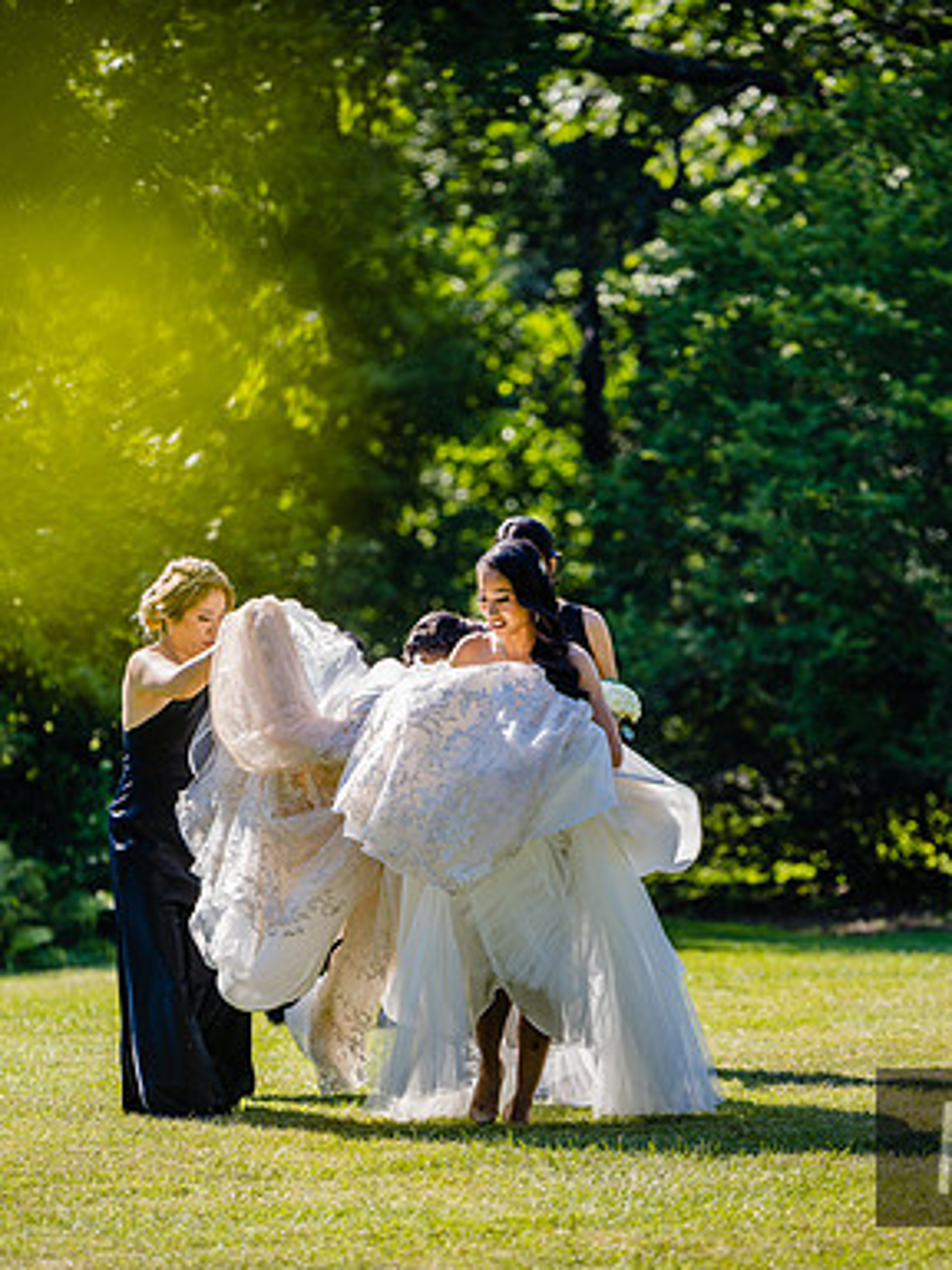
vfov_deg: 10.1
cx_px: 509
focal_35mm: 196
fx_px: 7187
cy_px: 637
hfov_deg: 7.6
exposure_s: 1/640
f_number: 2.8
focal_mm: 135
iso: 100
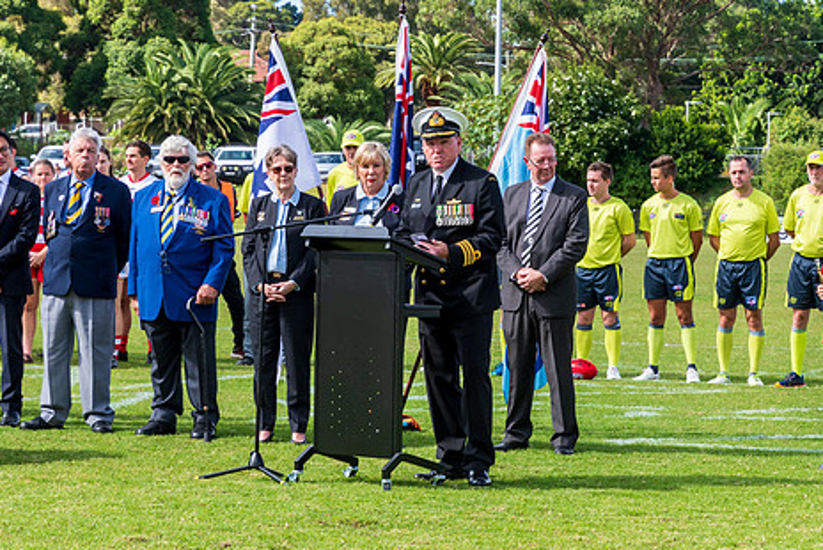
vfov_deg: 9.2
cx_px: 482
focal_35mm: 150
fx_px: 3431
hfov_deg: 13.7
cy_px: 237
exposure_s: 1/320
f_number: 8
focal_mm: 80
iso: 400
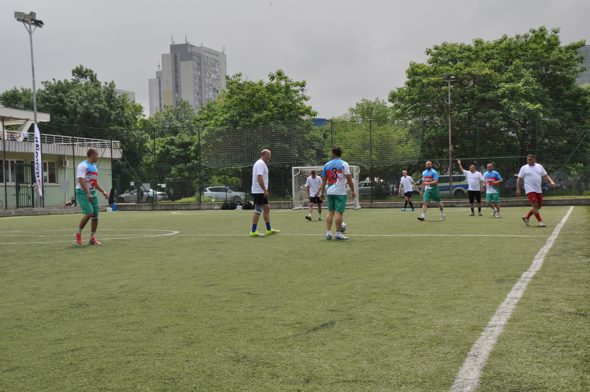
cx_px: 295
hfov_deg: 37.9
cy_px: 196
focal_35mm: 52
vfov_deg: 25.7
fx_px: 859
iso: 200
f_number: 9
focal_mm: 35
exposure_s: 1/320
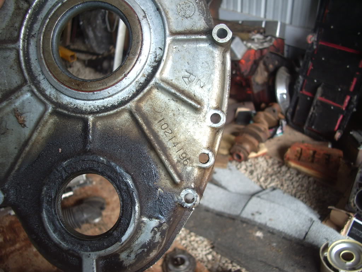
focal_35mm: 35
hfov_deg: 52.6
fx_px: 366
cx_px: 181
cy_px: 136
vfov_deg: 40.7
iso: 100
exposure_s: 1/40
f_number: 2.6
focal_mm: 5.8
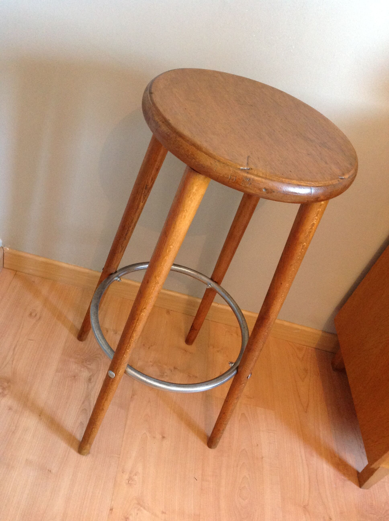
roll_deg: -21.1
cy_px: 260
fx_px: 526
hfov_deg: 40.6
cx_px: 194
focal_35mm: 35
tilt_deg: -38.9
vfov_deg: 52.7
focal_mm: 4.28
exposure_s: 1/15
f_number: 2.4
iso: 250
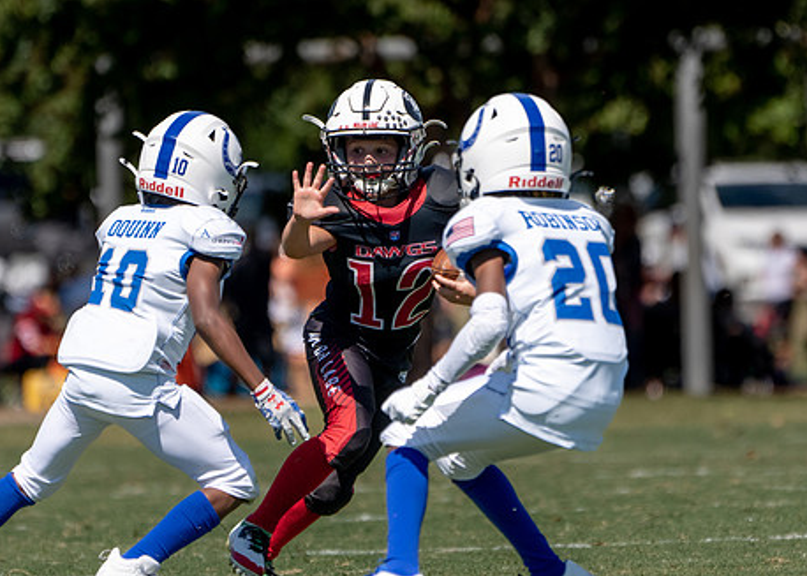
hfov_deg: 2.1
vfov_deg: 1.5
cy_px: 270
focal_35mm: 947
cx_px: 491
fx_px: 21702
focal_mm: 400
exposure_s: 1/1250
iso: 160
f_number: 5.6
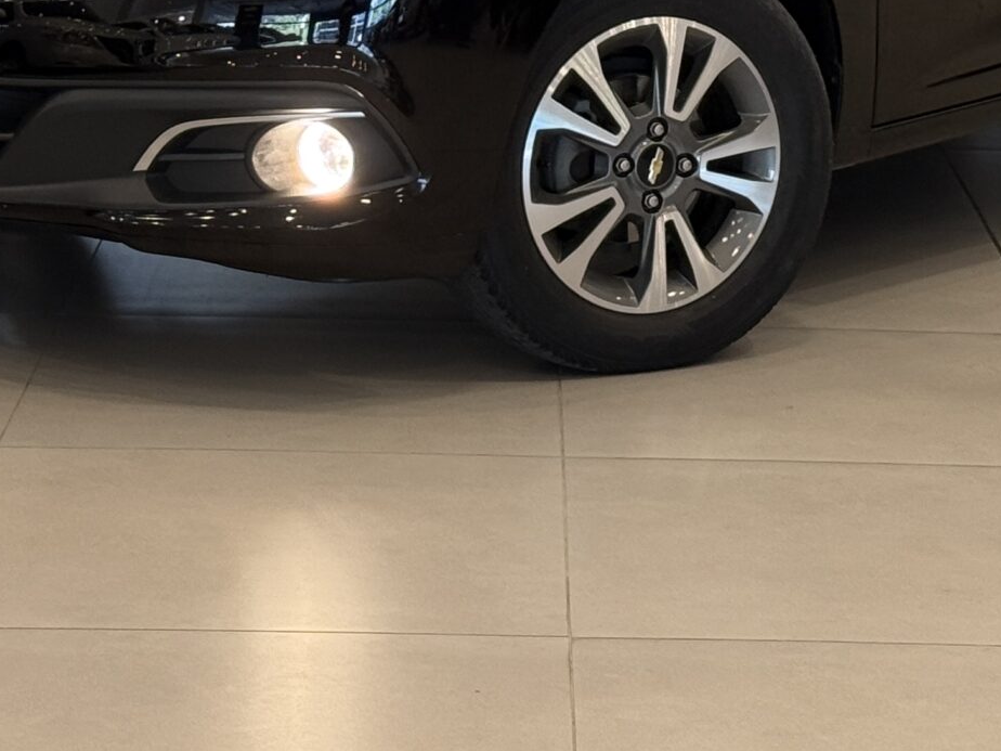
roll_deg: -1.1
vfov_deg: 10.9
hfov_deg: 14.8
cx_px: 581
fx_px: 3846
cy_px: -254
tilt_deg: -4.5
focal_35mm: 133
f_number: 1.78
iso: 160
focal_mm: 6.76
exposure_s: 1/60
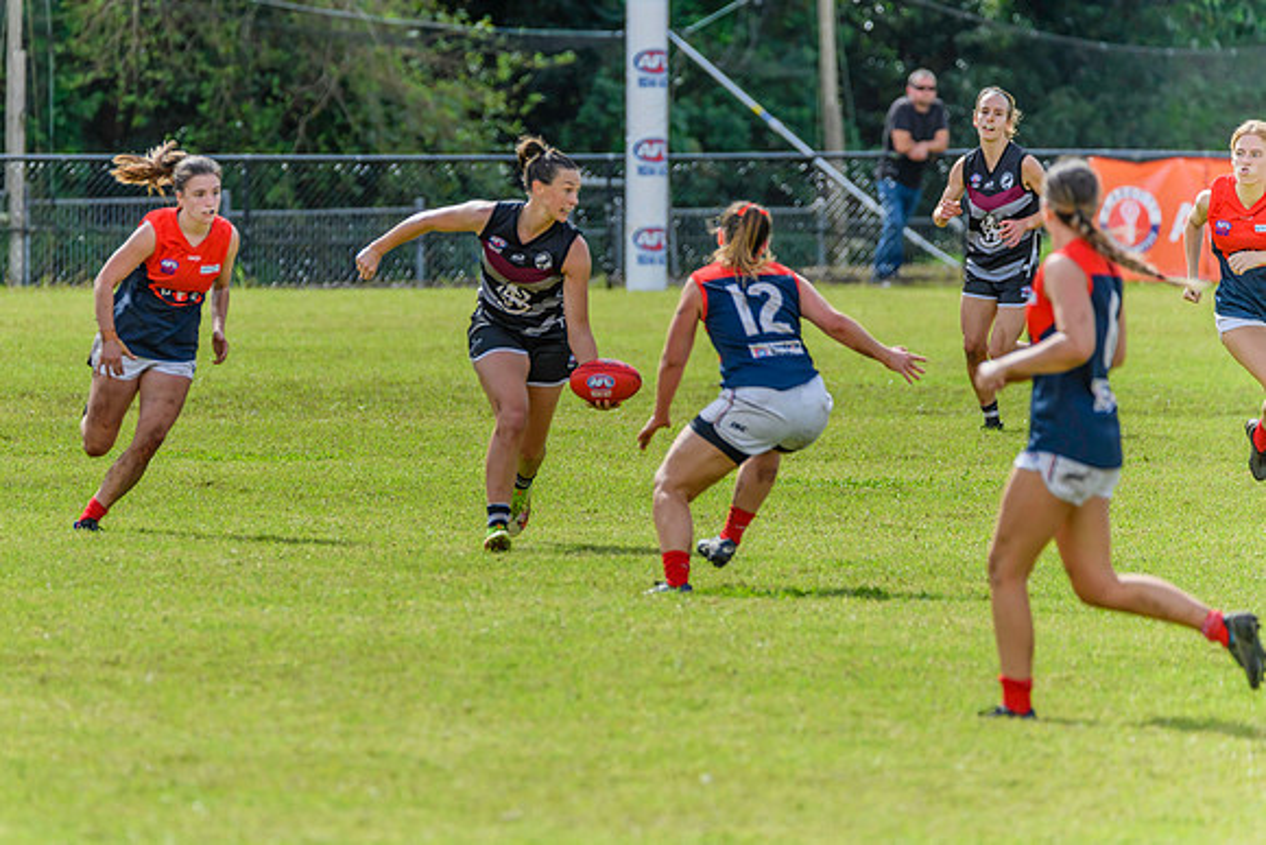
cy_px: 415
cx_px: 518
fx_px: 19018
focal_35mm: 541
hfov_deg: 3.8
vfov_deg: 2.5
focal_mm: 450
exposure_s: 1/2000
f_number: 6
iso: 800
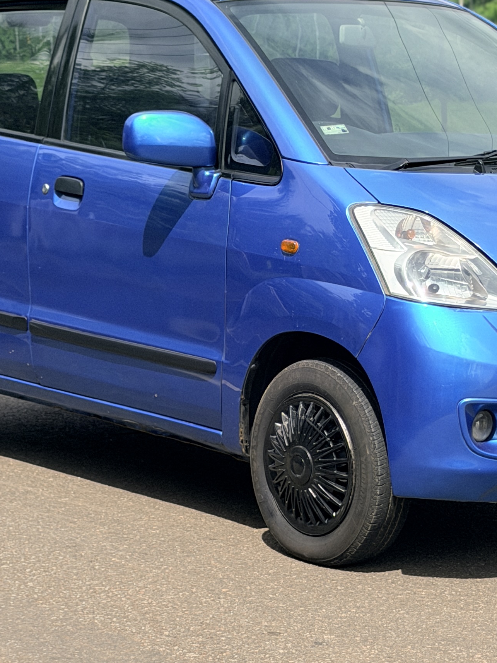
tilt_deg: -5.7
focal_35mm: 113
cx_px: 286
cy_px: 242
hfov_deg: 13.1
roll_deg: +0.5
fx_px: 2163
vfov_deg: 17.4
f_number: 1.78
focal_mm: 6.76
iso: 64
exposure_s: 1/6536
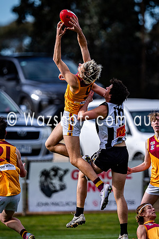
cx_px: 94
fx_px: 6101
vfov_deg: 2.2
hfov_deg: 1.5
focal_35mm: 921
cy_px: 102
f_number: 4
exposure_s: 1/1600
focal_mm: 500
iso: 160
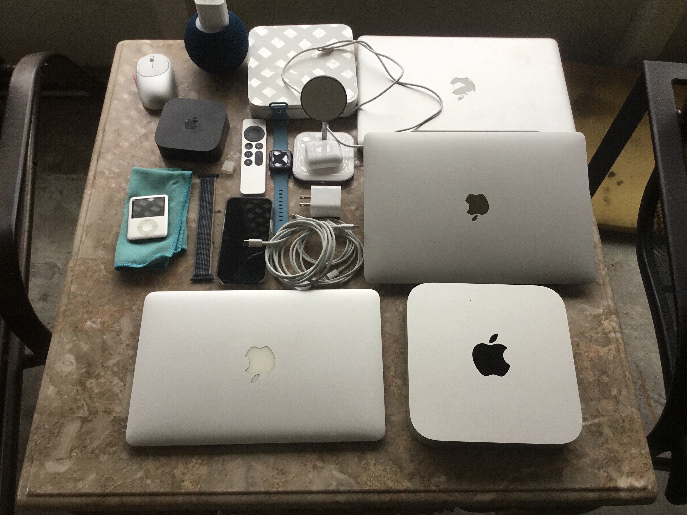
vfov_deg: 45.4
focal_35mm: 31
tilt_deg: -63.0
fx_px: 615
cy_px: 258
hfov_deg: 58.4
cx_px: 344
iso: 25
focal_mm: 3.3
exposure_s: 1/60
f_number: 2.4
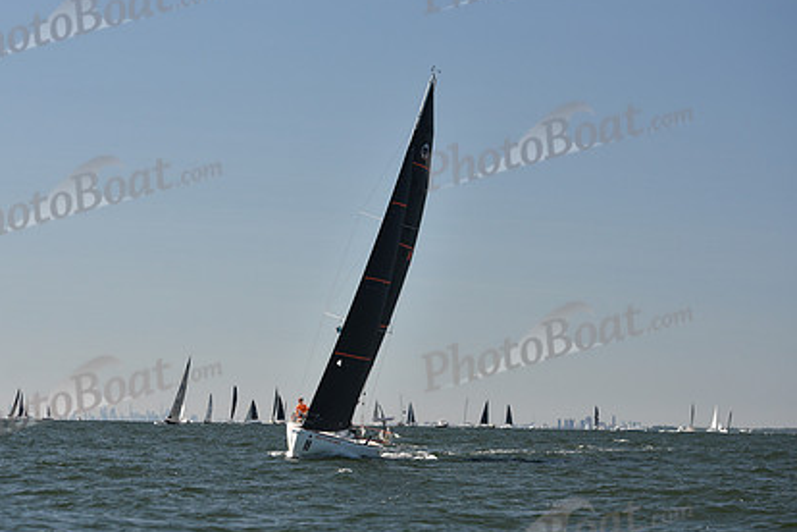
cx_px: 323
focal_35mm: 119
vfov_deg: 11.5
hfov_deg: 17.2
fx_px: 2634
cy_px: 269
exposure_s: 1/1250
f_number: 3.5
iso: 250
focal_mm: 85
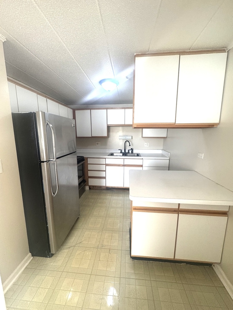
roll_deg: +0.8
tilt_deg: -8.3
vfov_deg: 102.1
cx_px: 116
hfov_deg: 85.7
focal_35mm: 14
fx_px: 126
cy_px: 155
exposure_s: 1/120
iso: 160
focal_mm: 2.22
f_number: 2.2
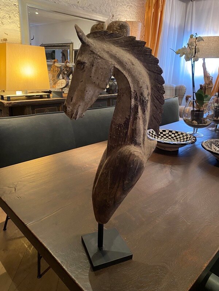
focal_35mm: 26
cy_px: 146
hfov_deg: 53.1
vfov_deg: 67.3
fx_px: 219
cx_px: 110
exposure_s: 1/25
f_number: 1.8
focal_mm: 4.25
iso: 640
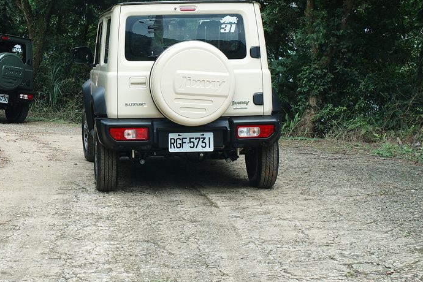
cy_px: 44
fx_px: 1022
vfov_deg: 15.6
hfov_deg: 23.0
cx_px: 77
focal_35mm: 87
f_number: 3.2
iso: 200
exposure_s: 1/320
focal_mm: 18.3
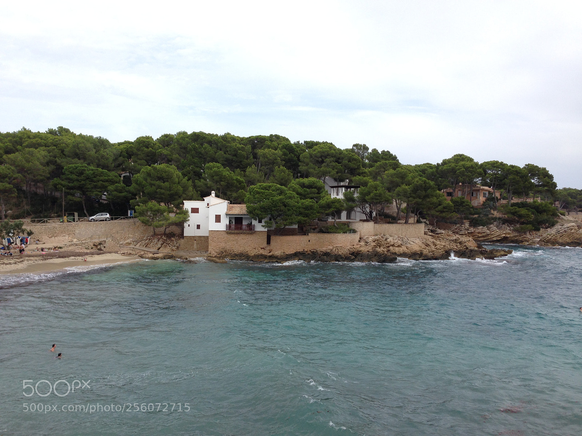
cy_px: 218
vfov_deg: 42.9
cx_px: 291
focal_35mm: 33
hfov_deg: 55.4
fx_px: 555
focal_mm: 4.12
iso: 50
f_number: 2.4
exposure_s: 1/834
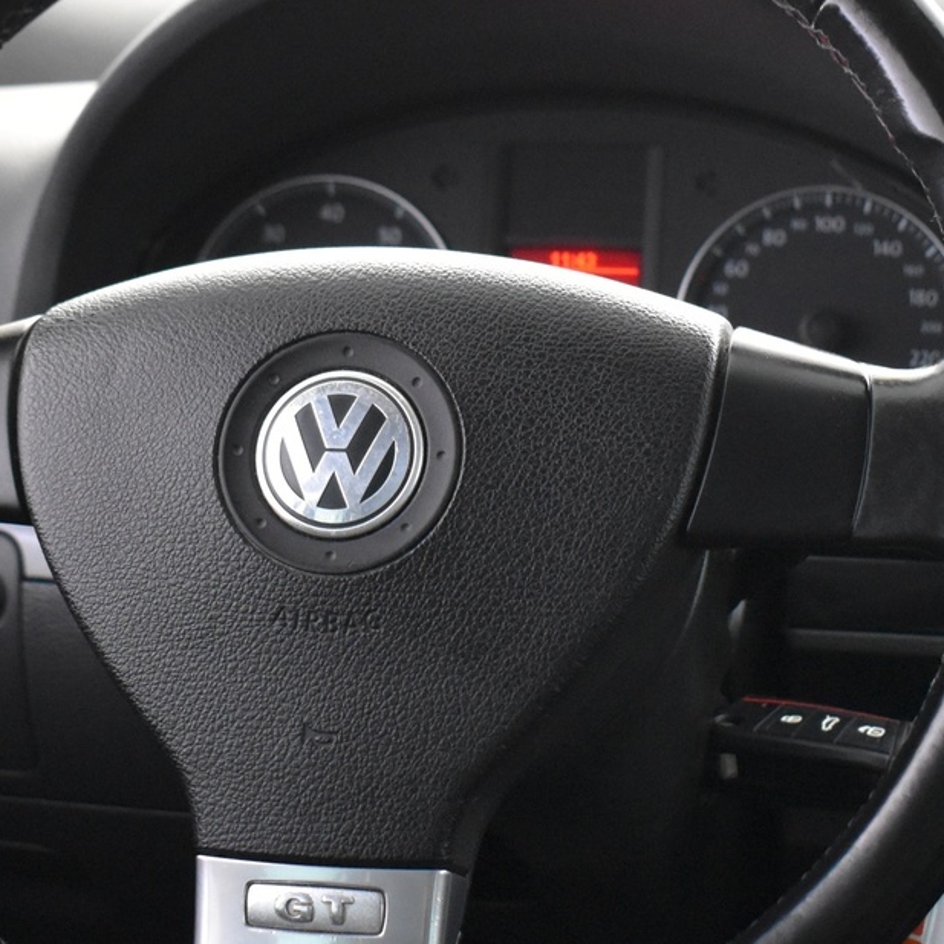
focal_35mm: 87
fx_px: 2684
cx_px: 448
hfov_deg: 19.9
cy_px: 488
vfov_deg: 19.9
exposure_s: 1/10
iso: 3200
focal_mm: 26
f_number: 4
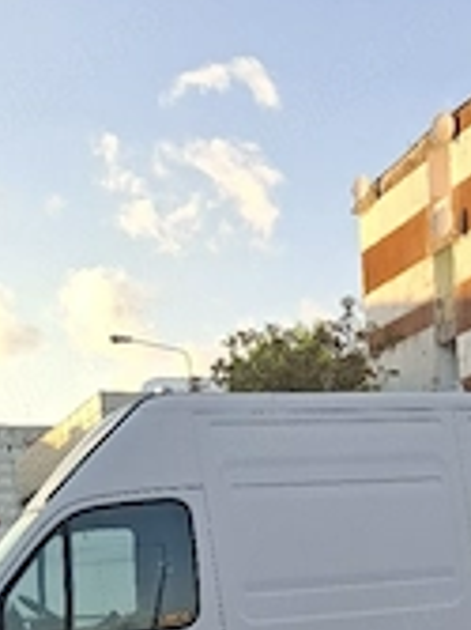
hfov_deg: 25.8
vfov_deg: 30.5
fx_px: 999
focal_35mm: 55
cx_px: 407
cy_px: 728
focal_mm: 5.54
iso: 50
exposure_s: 1/588
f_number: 1.8
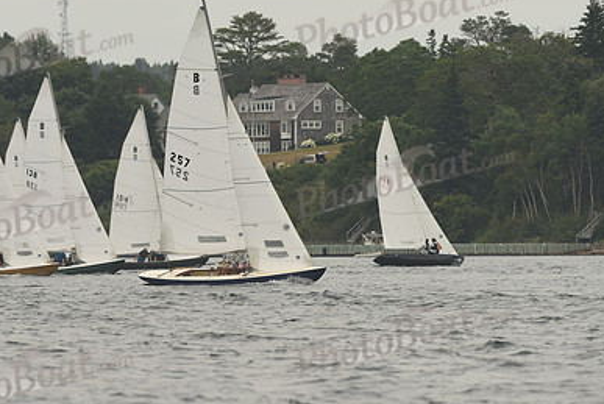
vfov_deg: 2.7
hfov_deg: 4.0
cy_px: 119
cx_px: 215
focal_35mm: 509
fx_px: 8549
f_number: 6.3
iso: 400
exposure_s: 1/1000
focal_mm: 340
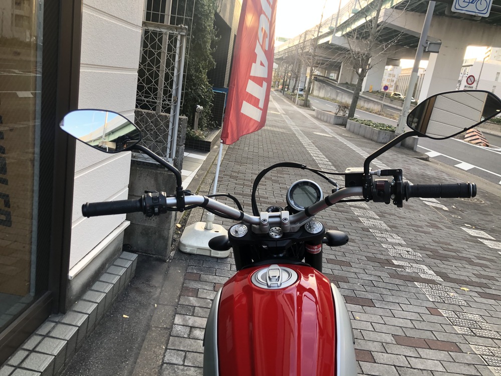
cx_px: 250
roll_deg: -9.5
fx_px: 405
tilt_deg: -16.2
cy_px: 188
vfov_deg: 49.7
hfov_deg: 63.4
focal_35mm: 28
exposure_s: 1/120
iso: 40
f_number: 1.8
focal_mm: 3.99
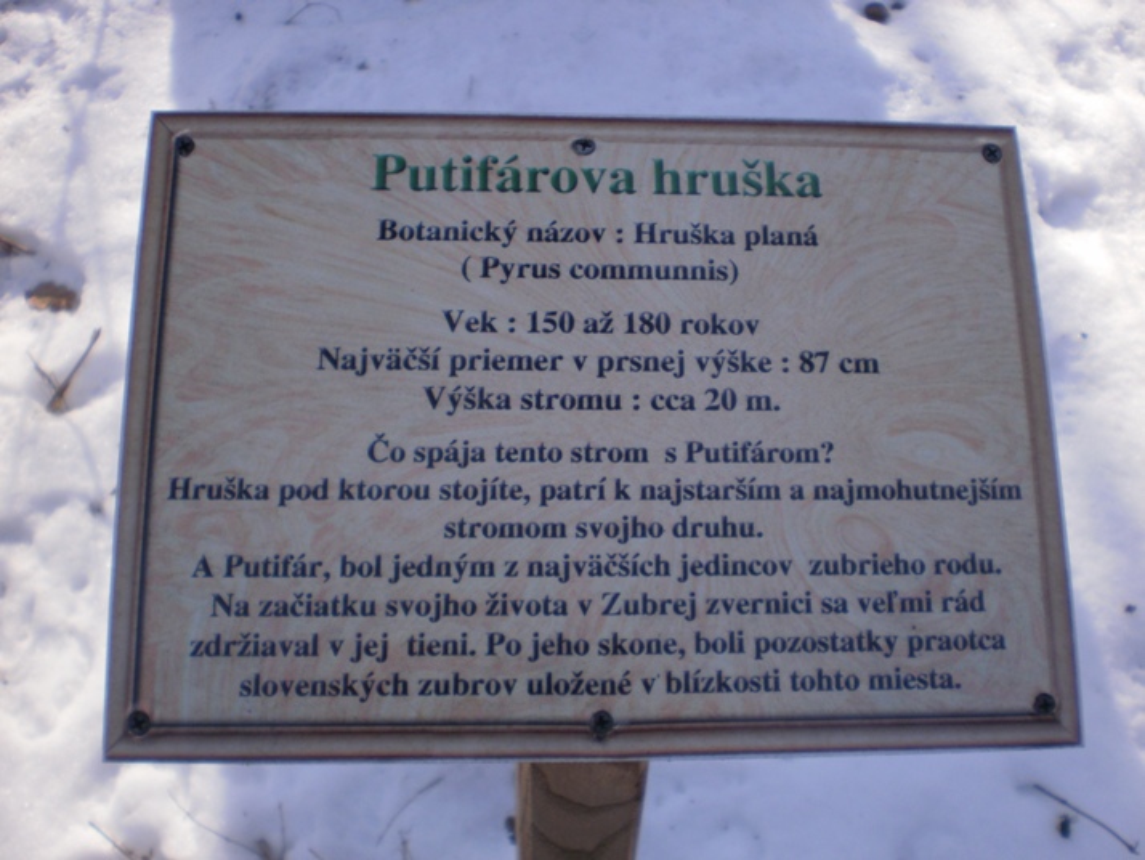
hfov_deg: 49.0
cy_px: 430
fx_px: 1257
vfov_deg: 37.7
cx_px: 572
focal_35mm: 38
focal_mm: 6.3
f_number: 3.1
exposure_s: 1/400
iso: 100
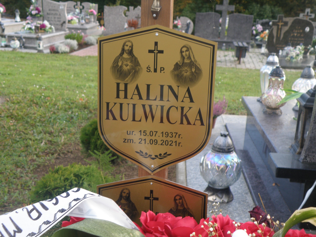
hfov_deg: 36.8
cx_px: 158
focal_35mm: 52
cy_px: 118
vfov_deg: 28.0
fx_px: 475
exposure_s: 1/100
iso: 64
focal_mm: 9.31
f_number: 3.5
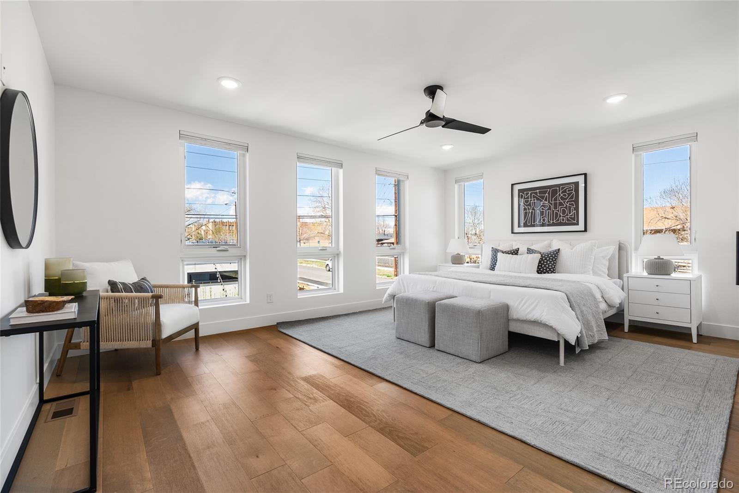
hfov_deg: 96.7
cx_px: 370
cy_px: 246
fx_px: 329
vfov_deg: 73.8
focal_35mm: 16
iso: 200
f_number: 8
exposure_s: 1/400
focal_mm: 16
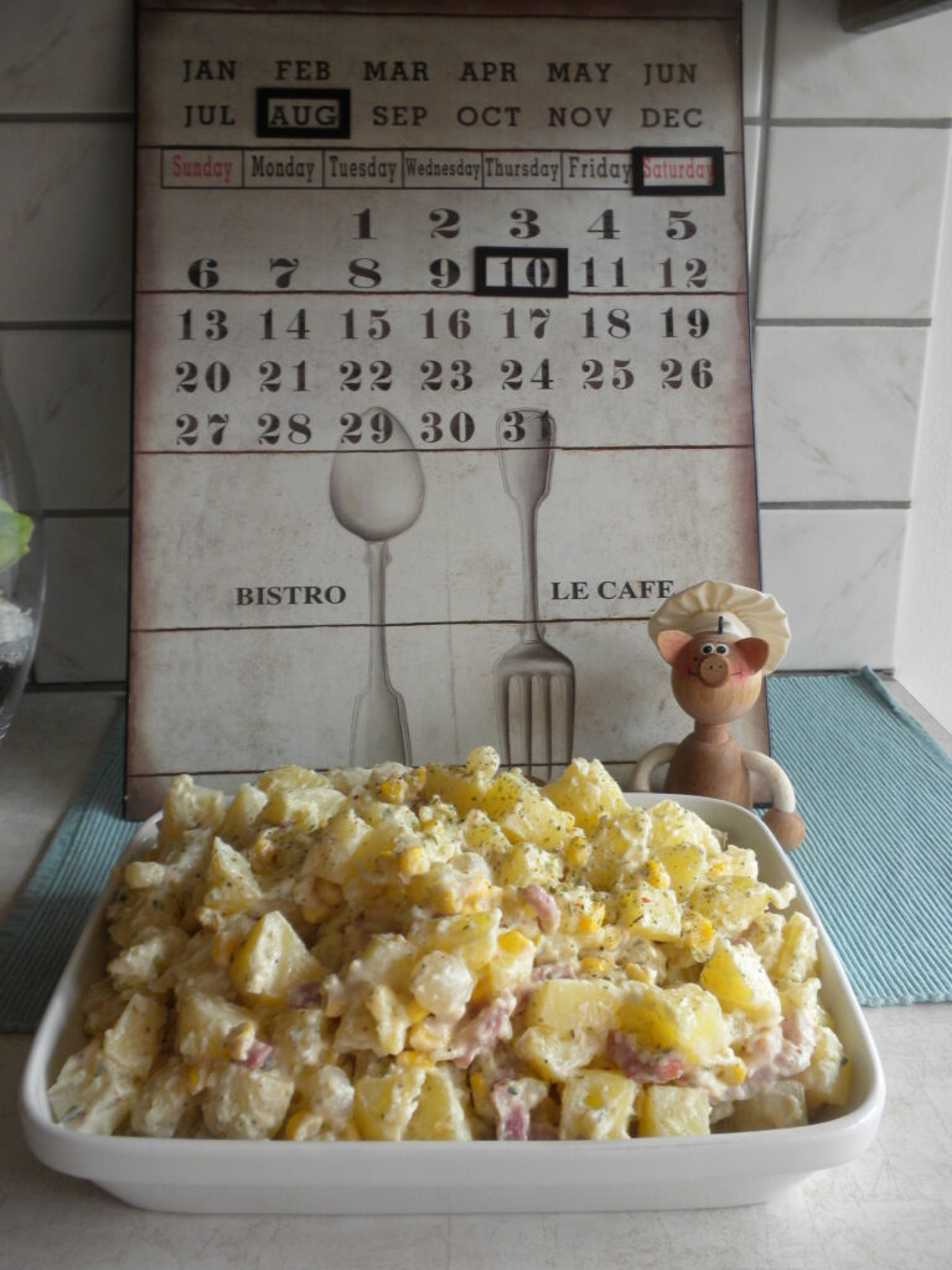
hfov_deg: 38.7
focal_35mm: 37
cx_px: 476
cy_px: 635
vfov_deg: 50.1
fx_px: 1357
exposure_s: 1/55
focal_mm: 6.6
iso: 101
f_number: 3.5
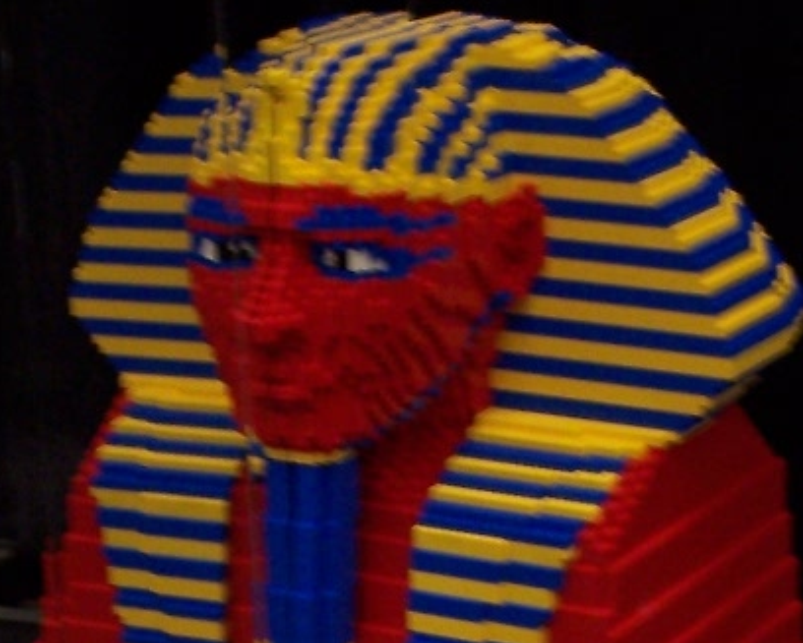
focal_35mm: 109
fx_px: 2592
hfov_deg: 17.6
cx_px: 525
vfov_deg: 13.6
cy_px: 849
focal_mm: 6.3
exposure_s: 1/8
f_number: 2.8
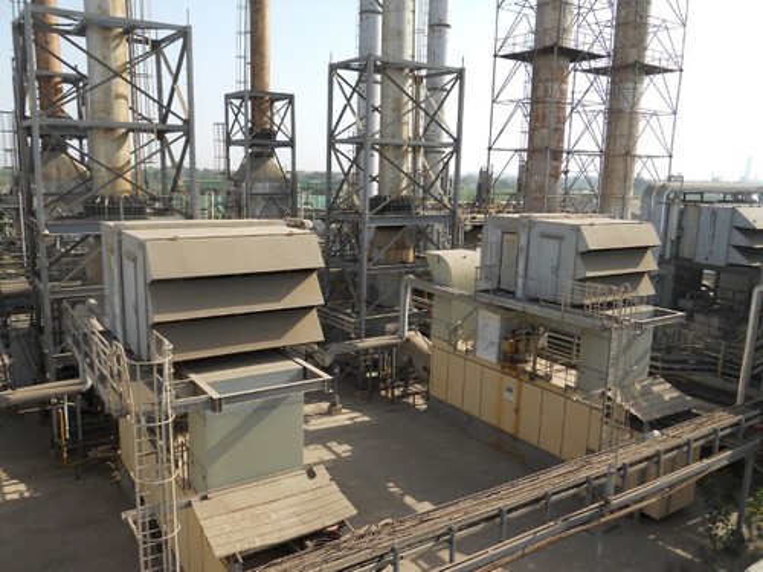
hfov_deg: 63.4
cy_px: 286
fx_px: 617
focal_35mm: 28
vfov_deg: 49.7
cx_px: 382
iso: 80
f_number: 2.7
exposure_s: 1/800
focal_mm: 5
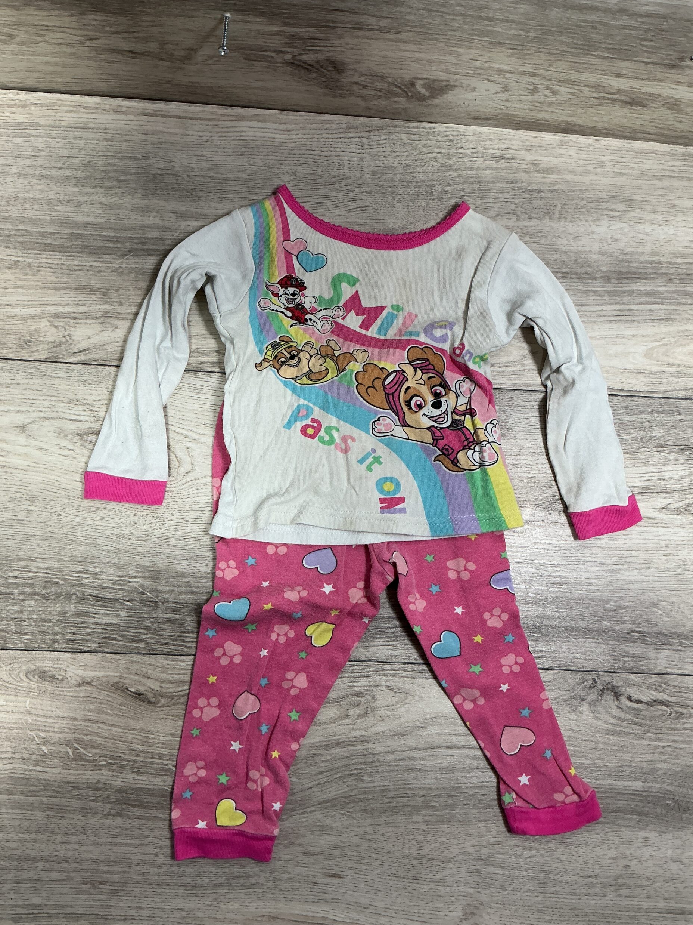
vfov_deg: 60.0
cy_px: 475
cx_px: 352
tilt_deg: -83.7
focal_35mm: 30
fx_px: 801
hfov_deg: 46.8
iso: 50
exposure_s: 1/50
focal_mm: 3
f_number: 1.8
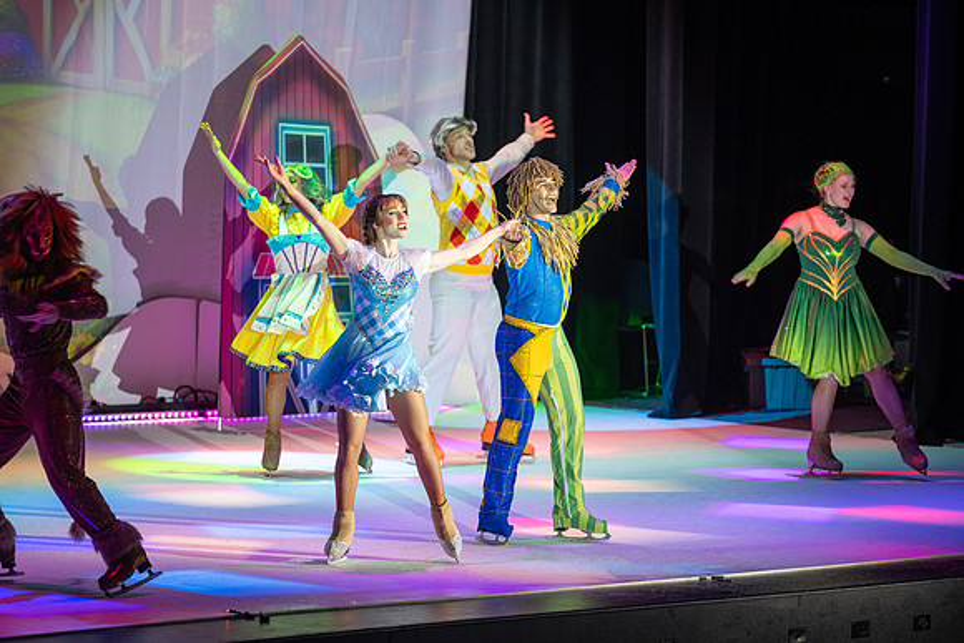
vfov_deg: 6.9
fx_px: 5357
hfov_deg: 10.3
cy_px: 322
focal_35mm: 200
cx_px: 482
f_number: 2.8
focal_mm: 200
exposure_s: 1/200
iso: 400
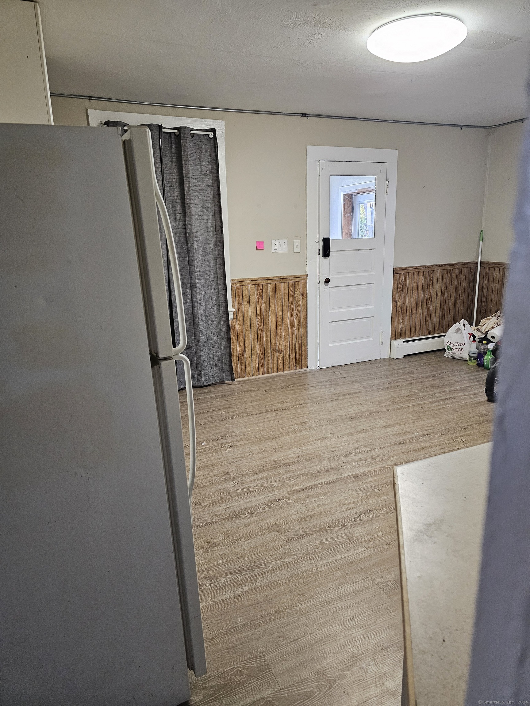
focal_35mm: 23
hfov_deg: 58.9
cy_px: 353
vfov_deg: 73.9
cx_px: 265
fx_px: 470
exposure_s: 1/120
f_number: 1.7
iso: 800
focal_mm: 6.3
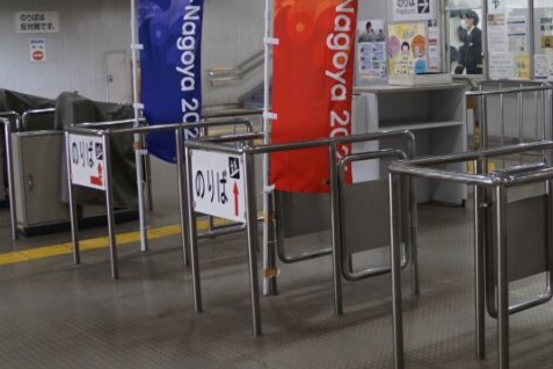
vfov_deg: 23.4
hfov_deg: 33.4
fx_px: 891
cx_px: 448
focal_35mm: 58
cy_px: 188
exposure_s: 1/60
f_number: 3.5
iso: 640
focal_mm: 18
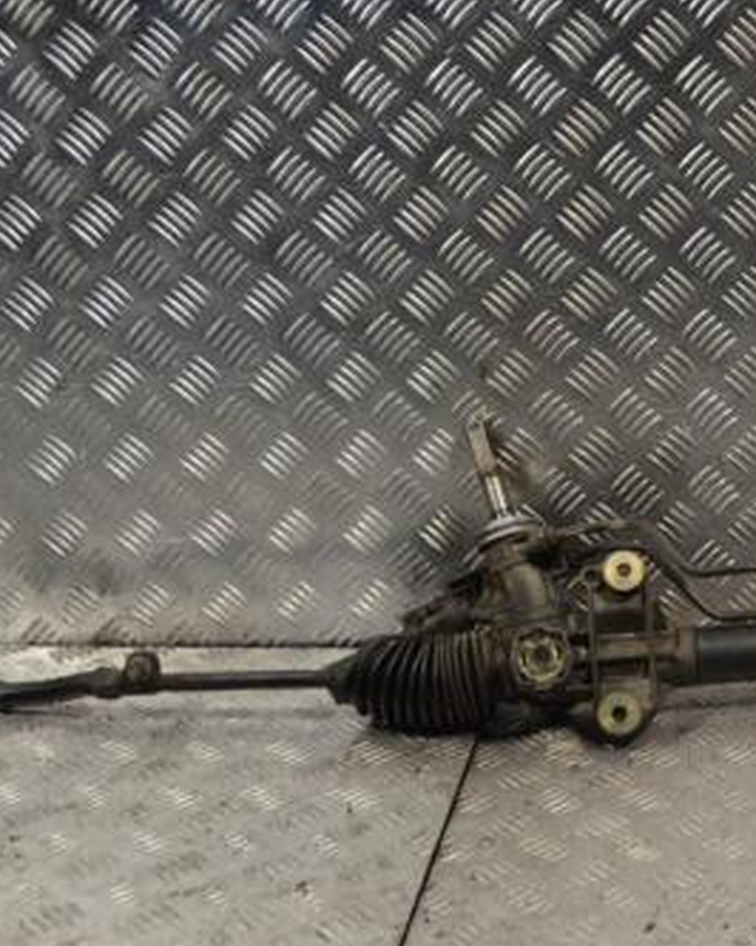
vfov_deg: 28.7
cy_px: 540
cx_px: 782
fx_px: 1848
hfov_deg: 22.1
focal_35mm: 66
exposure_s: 1/125
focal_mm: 26
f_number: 5.6
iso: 400
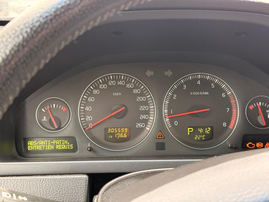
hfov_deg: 39.7
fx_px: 373
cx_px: 134
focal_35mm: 48
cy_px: 101
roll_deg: -1.8
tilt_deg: -16.1
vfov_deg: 30.3
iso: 160
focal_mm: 6.76
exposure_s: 1/68
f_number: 1.78
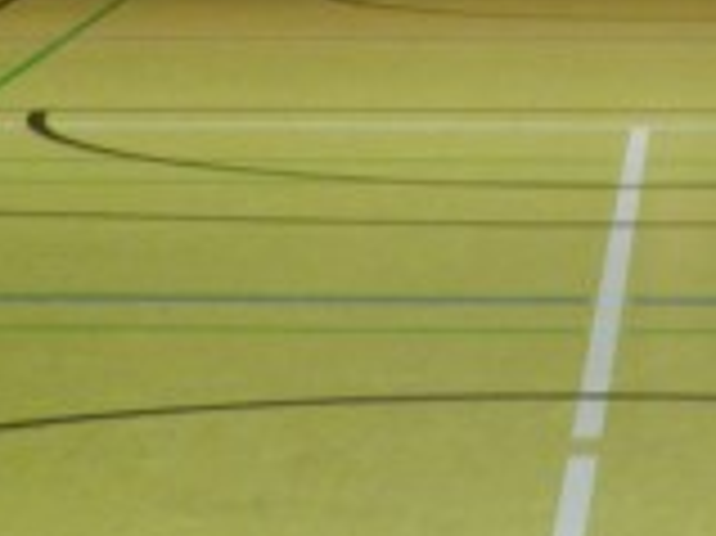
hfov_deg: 9.3
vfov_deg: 6.8
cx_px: 536
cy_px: -369
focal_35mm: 213
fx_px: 4402
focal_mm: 9.4
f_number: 4.4
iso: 400
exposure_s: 1/20
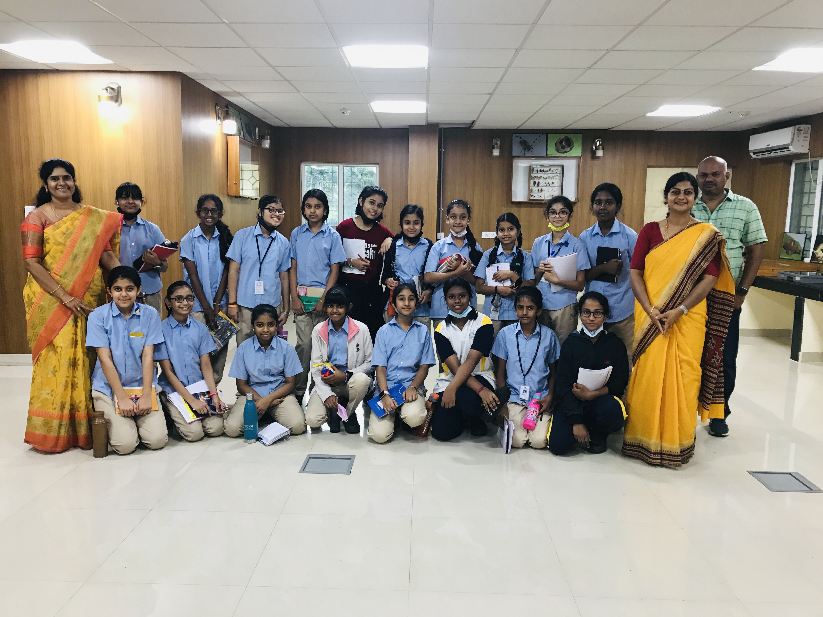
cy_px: 308
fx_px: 666
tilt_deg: -8.0
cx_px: 412
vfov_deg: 49.7
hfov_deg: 63.4
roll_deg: +0.8
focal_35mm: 28
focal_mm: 3.99
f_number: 1.8
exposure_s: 1/25
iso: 32
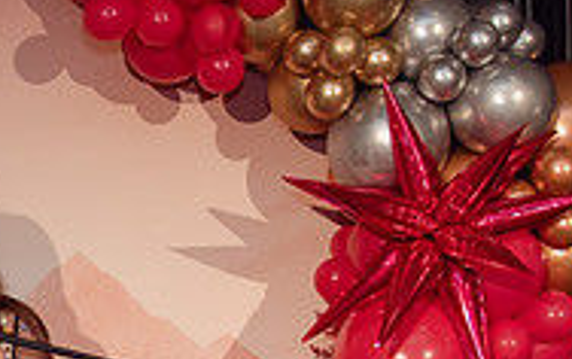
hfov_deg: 18.6
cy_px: 479
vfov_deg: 12.7
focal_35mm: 100
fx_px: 1561
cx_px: -257
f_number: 4
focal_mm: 24
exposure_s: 1/320
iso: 3200
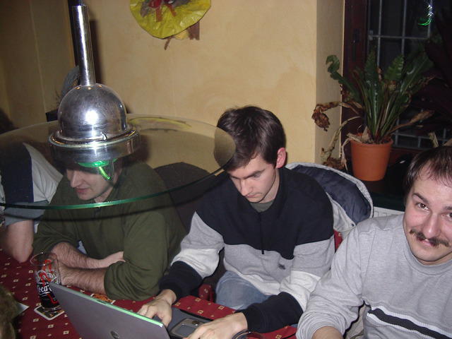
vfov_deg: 37.7
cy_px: 170
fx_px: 496
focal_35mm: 38
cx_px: 226
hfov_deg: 49.0
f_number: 2.6
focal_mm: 5.8
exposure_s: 1/60
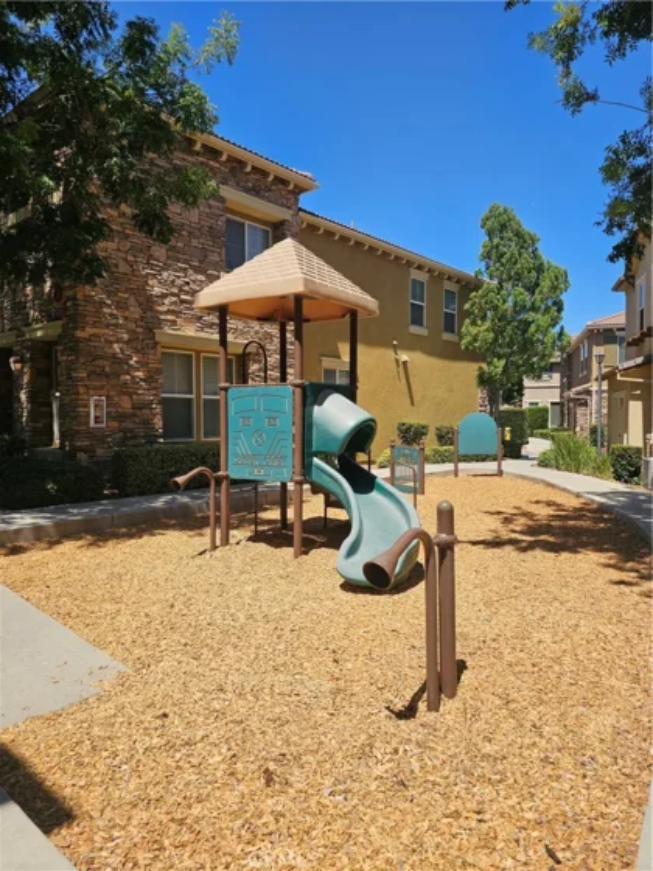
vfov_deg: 73.9
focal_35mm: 23
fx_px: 578
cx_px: 326
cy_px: 436
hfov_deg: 58.9
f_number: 1.7
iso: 10
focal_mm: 6.3
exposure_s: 1/909
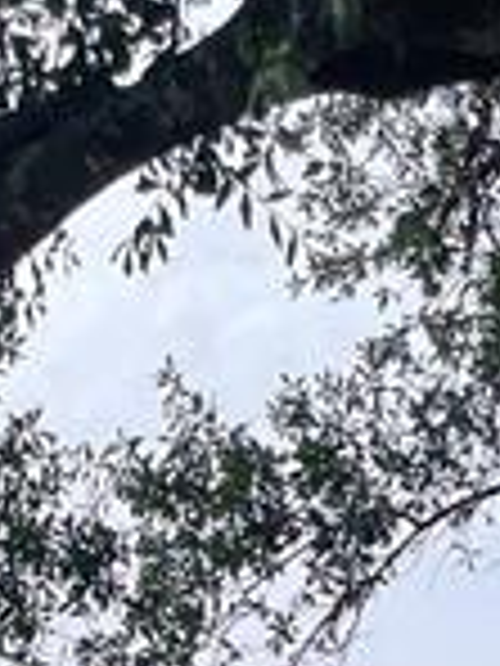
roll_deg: -0.4
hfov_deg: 11.0
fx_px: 2600
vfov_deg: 12.1
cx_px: 374
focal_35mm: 135
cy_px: 1526
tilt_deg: +0.4
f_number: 1.6
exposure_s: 1/1490
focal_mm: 4.2
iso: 32
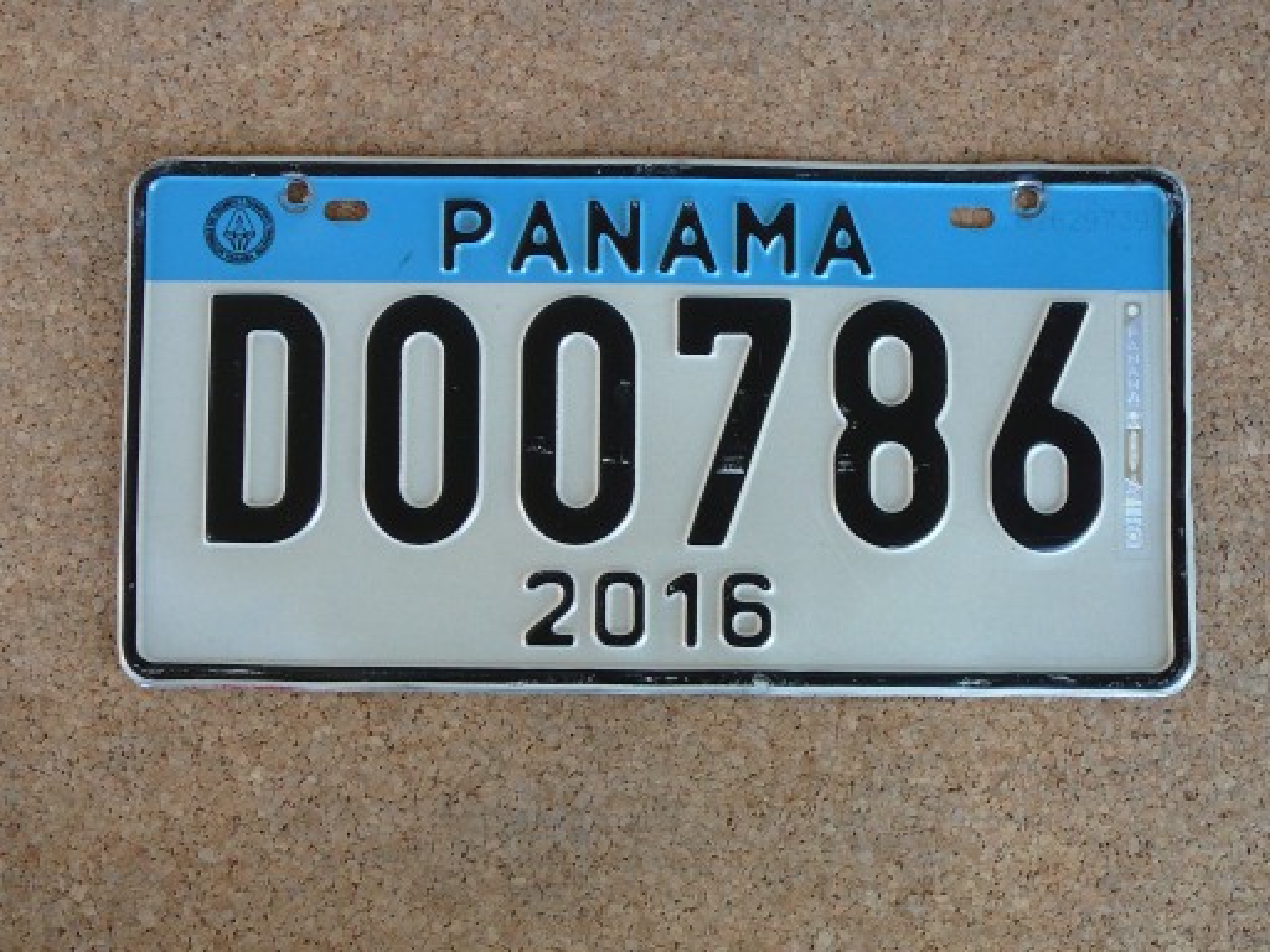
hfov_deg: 43.9
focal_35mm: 43
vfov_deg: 33.6
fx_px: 1578
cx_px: 635
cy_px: 476
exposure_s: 1/60
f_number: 3.2
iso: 80
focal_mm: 6.4
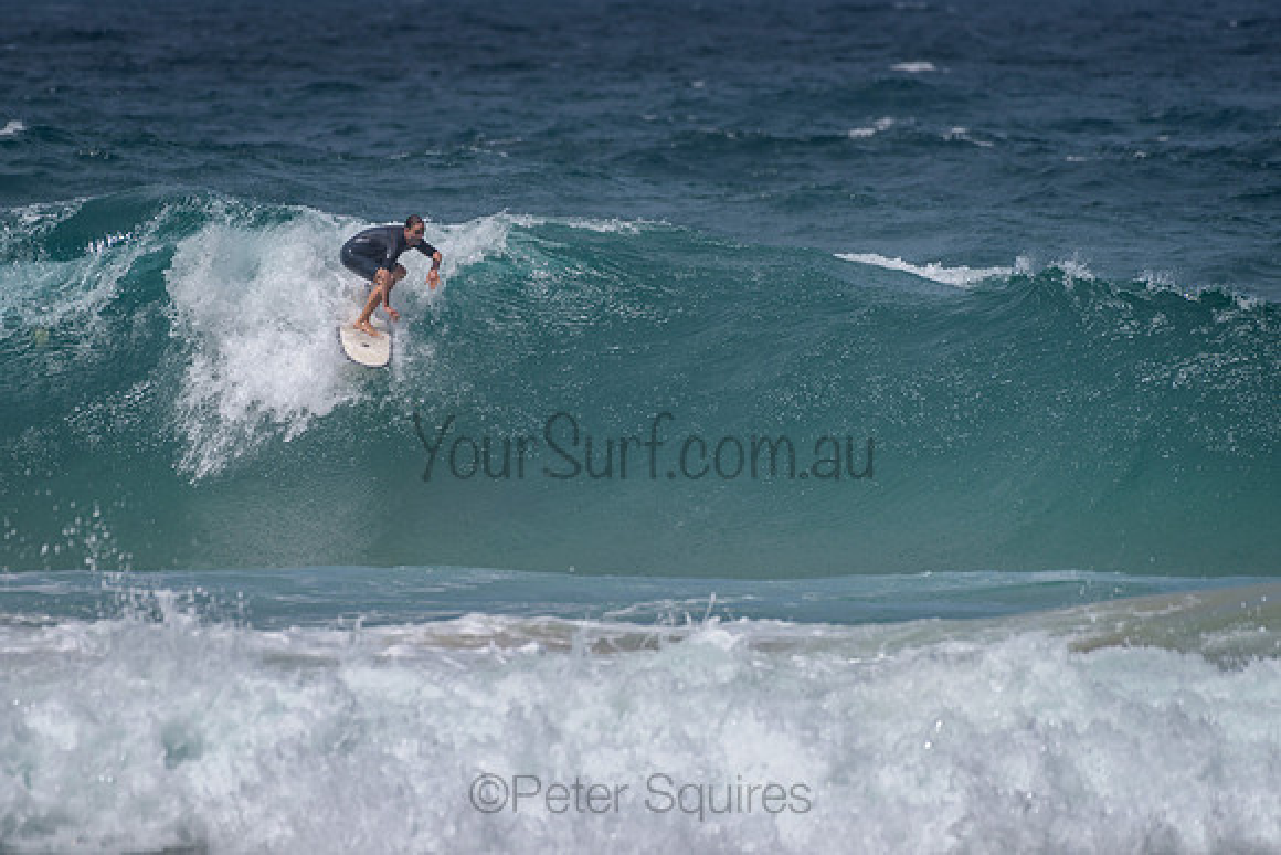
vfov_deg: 2.2
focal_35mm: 613
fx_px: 21829
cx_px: 524
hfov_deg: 3.4
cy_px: 366
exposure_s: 1/2000
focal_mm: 500
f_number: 5.6
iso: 64
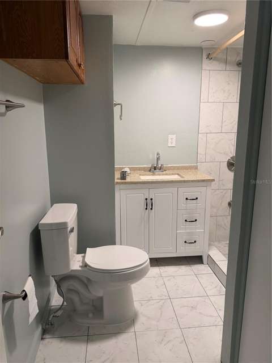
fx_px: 251
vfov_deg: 71.6
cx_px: 136
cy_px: 182
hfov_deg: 56.8
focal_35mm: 24
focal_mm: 6.76
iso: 200
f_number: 1.78
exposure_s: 1/120
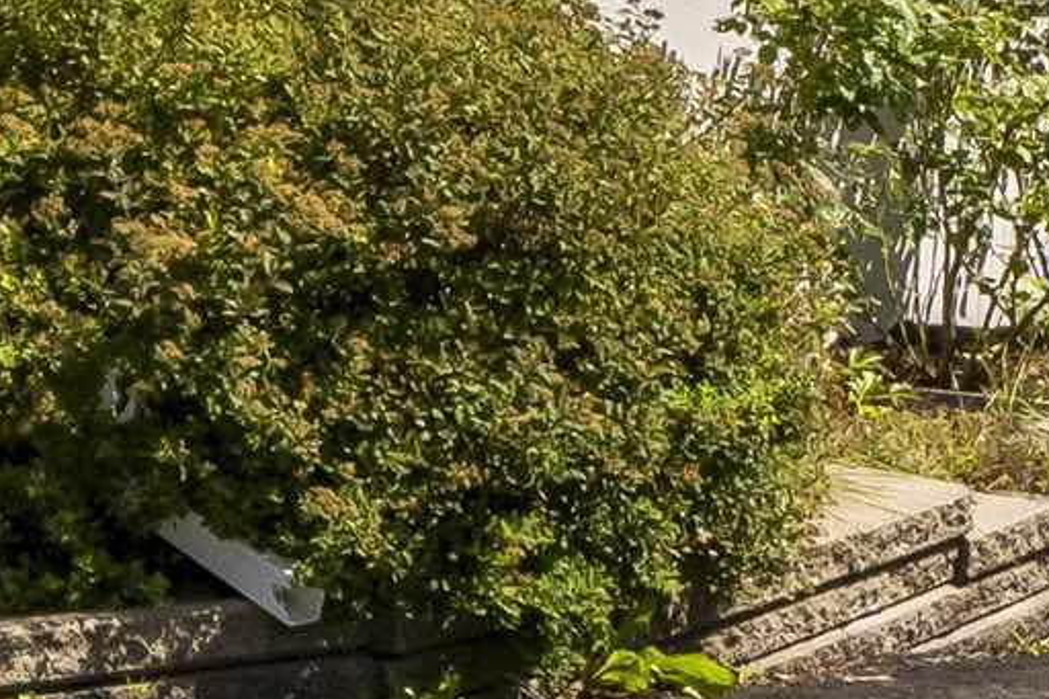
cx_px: -1053
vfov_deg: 9.6
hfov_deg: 13.1
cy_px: -625
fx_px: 3932
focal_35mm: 135
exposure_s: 1/800
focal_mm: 15
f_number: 10
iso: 400
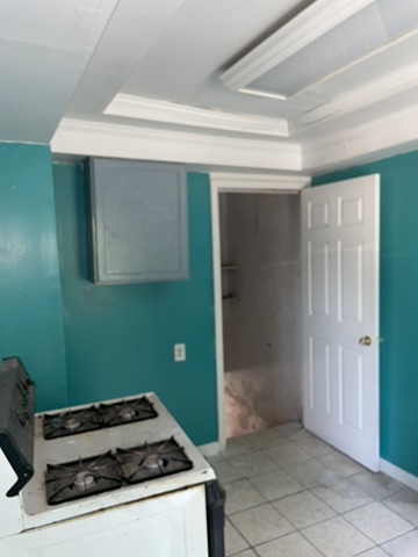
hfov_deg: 53.1
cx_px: 209
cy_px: 278
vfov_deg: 67.3
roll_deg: +2.4
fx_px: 419
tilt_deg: -5.1
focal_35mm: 26
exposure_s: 1/13
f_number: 1.6
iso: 50
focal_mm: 4.2
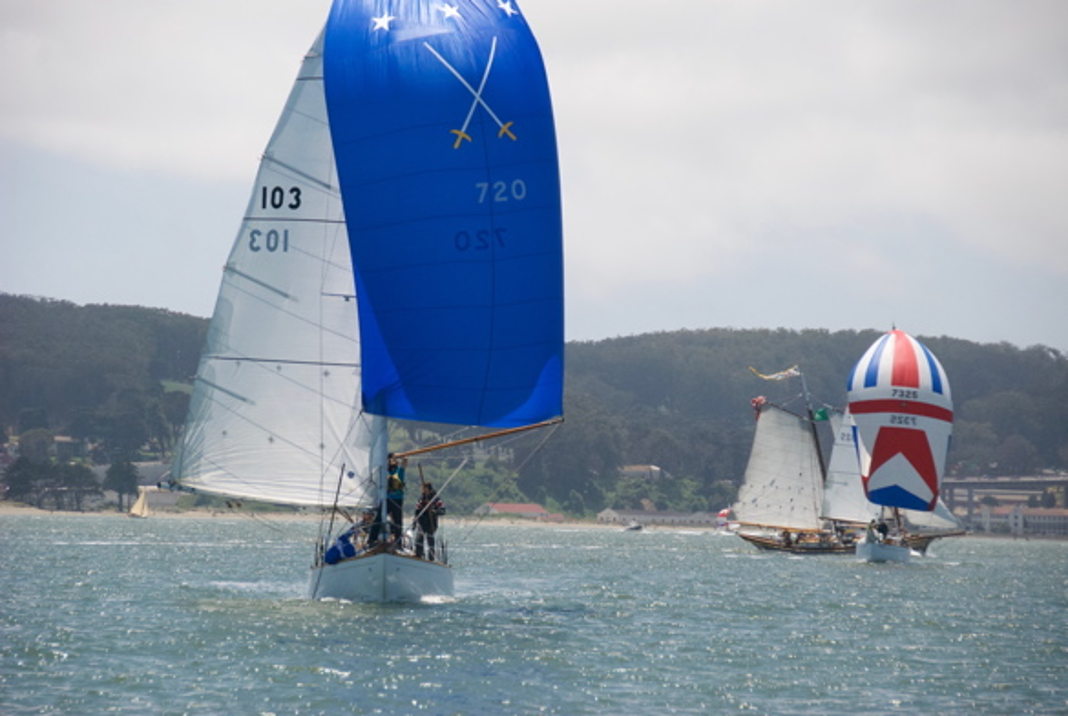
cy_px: 358
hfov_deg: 12.2
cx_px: 534
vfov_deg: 8.2
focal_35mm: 168
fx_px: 4991
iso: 800
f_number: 5.6
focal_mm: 112
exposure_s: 1/4000
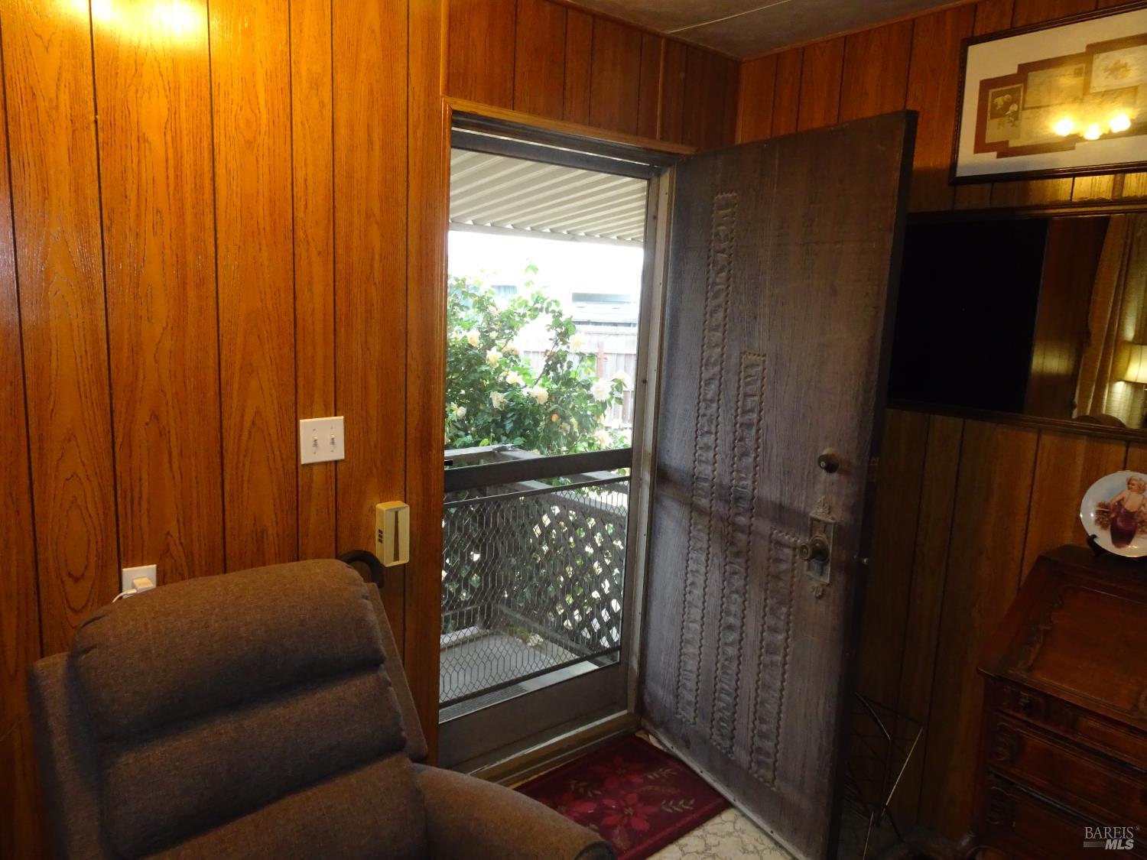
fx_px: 795
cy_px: 430
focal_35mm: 24
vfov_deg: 56.8
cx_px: 574
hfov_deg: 71.6
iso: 400
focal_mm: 4.1
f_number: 3.5
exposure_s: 1/30
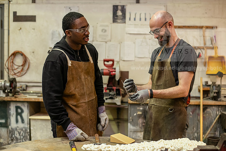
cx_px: 113
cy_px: 76
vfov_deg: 26.5
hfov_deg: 38.9
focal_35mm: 51
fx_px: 320
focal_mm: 50
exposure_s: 1/160
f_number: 2.5
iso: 800
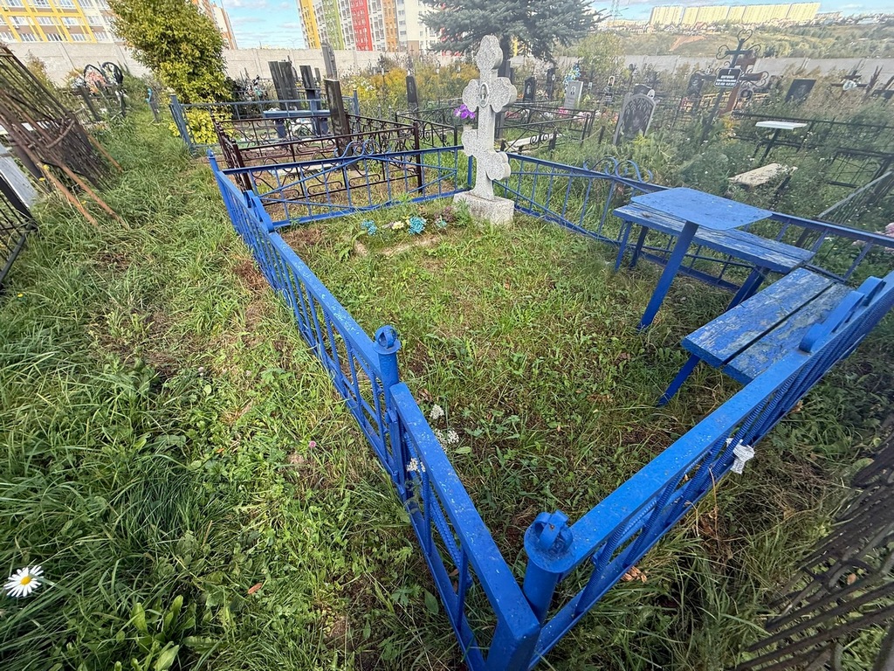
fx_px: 362
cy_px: 336
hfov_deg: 102.1
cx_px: 447
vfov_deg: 85.7
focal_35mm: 14
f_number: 2.2
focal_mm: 2.22
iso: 32
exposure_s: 1/121
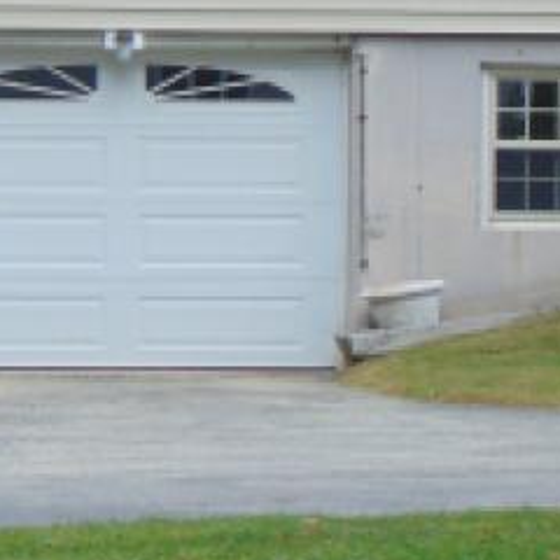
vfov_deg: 6.5
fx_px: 4905
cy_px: -24
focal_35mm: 268
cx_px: 51
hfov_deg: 6.5
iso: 80
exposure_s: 1/160
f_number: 3.7
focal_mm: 12.8
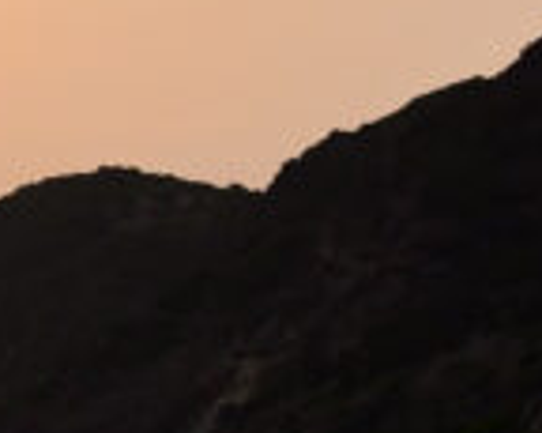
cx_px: -1287
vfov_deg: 5.1
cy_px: 781
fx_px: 4809
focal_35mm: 300
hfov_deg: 5.8
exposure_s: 1/160
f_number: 6.3
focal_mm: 30
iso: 200
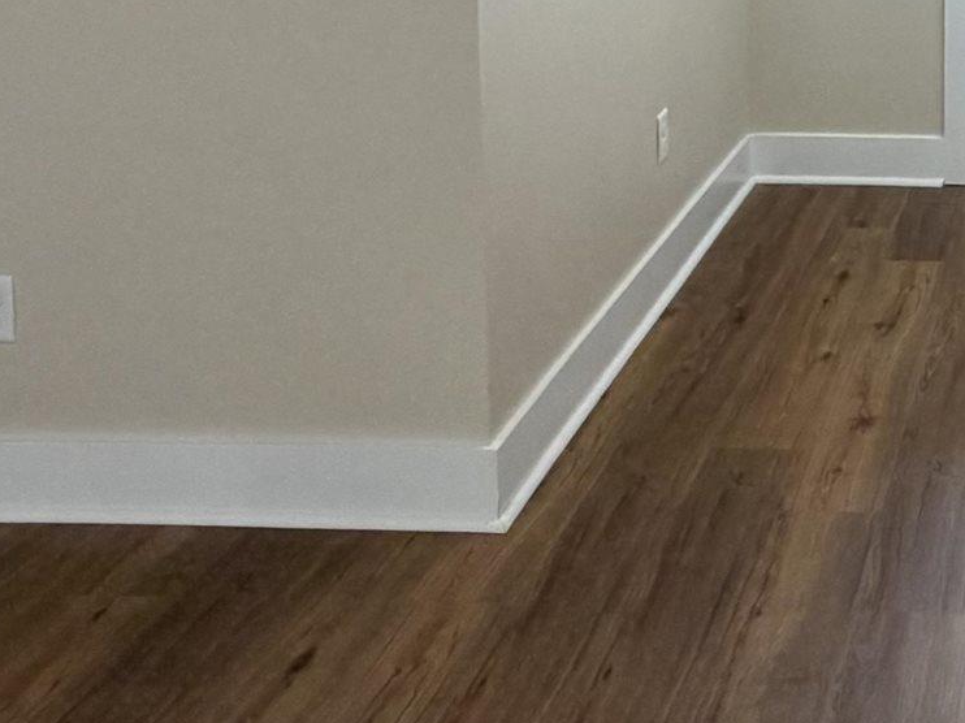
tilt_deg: -4.7
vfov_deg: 22.9
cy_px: -178
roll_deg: -0.4
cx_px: 1133
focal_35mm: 58
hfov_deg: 29.1
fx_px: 1616
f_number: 2.2
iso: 250
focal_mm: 2.22
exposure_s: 1/120
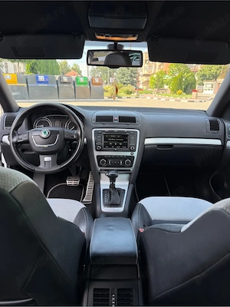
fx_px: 213
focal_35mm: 24
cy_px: 154
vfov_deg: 71.6
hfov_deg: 56.8
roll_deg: -2.1
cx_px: 115
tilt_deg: -16.8
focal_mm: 6.76
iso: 100
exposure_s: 1/296
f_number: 1.78
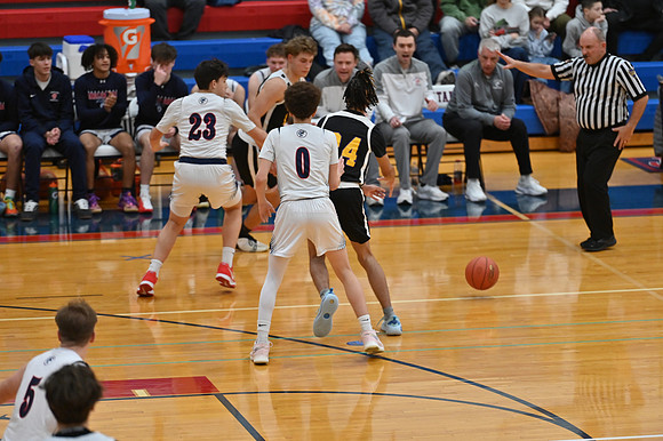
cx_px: 332
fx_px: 3681
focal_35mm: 200
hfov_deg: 10.3
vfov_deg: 6.9
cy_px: 220
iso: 2800
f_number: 4
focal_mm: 200
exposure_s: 1/800
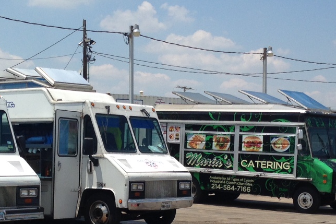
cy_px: 185
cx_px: 148
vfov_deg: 15.6
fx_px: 812
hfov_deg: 23.4
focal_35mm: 87
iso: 50
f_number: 2.4
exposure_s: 1/2584
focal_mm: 4.12
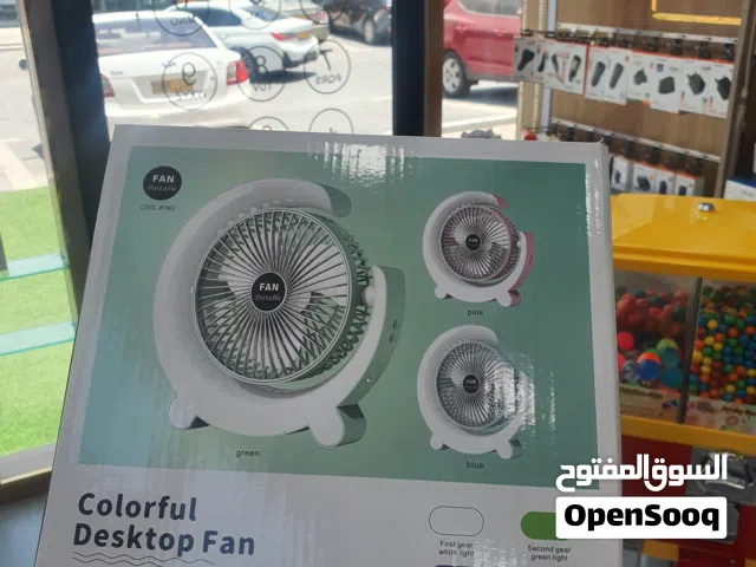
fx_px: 568
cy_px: 284
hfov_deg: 67.3
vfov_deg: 53.1
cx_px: 378
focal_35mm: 26
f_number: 2.4
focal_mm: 4.3
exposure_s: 1/348
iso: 50
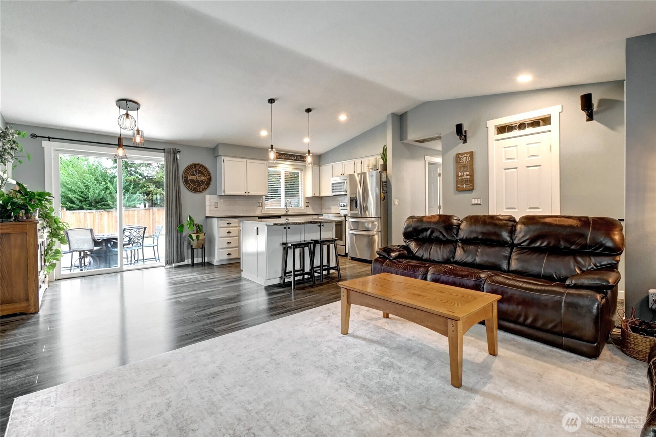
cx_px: 328
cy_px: 218
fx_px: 273
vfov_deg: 77.3
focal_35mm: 15
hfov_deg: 100.4
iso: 3200
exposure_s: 1/13
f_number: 11
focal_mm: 10
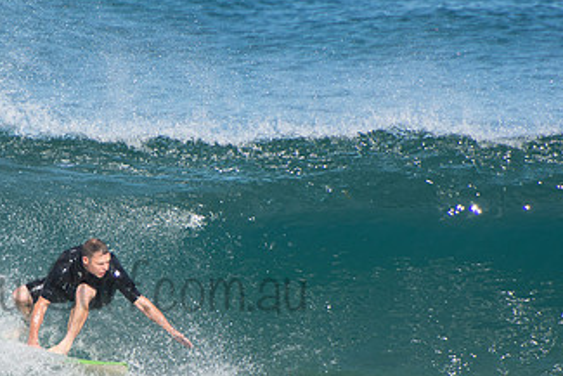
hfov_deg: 1.9
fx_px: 16740
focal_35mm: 1070
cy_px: 271
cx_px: 123
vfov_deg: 1.3
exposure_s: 1/1250
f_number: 5.6
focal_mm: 400
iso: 320
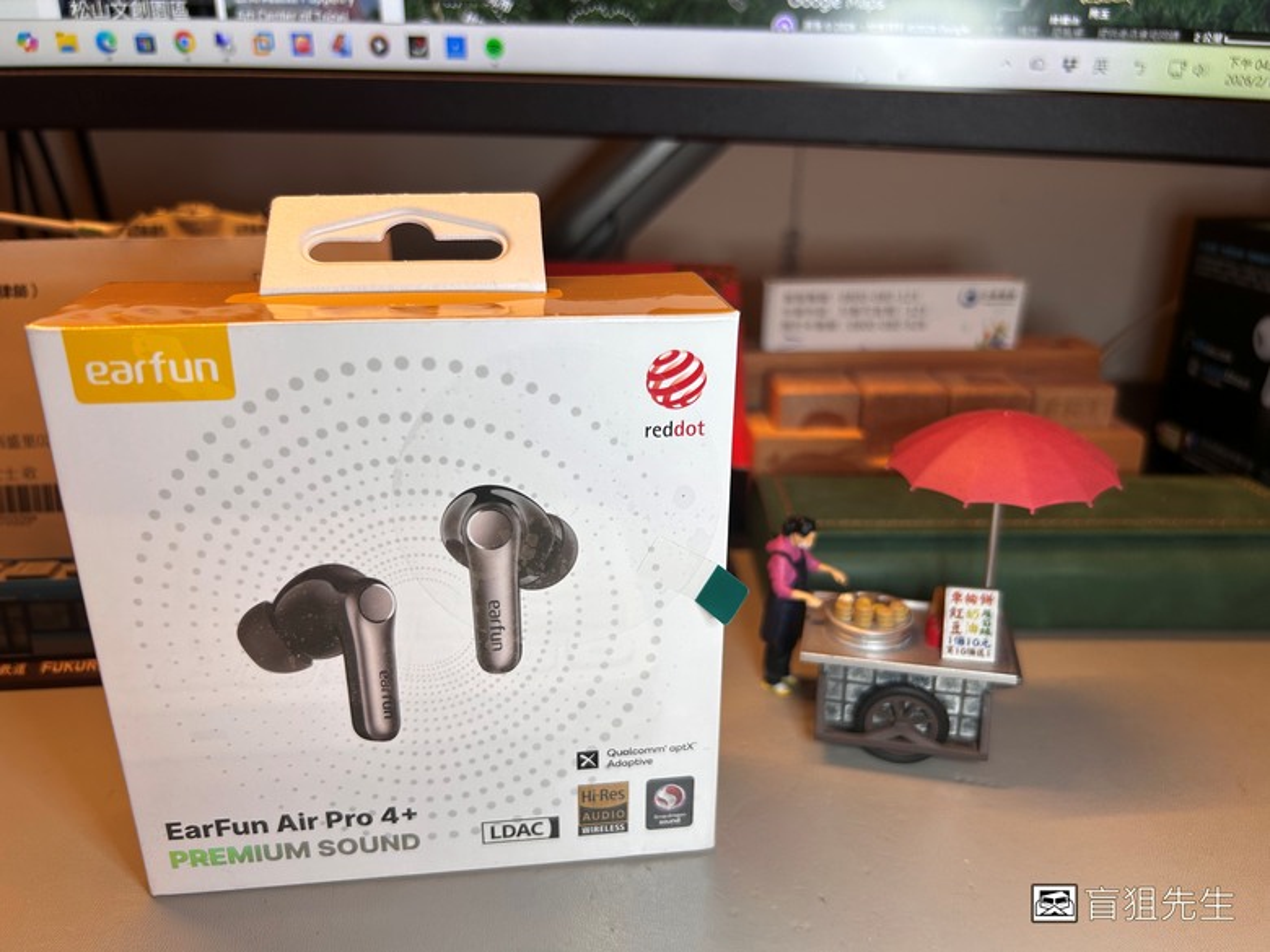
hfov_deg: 67.3
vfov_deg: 53.1
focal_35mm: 26
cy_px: 476
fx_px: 954
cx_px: 635
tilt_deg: -20.6
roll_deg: +0.2
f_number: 1.5
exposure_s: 1/121
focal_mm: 5.7
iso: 50
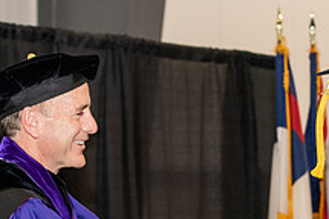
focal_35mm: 189
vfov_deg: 7.2
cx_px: 219
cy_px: 211
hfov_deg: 10.9
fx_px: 1726
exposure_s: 1/200
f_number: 5
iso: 2000
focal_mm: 70
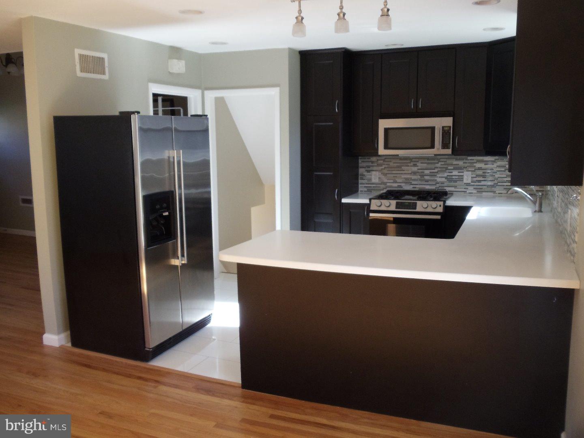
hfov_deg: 42.9
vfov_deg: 32.9
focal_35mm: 44
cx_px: 292
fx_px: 742
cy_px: 219
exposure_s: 1/40
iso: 200
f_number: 3.5
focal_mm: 6
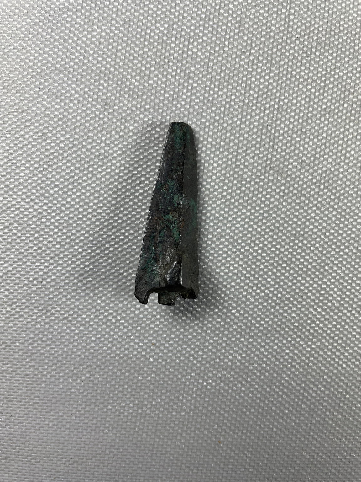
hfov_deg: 53.1
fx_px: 362
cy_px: 241
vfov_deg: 67.3
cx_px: 180
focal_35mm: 26
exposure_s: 1/170
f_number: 1.6
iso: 32
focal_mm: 4.2
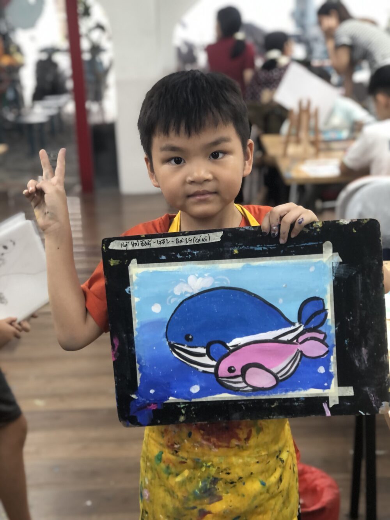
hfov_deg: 25.7
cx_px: 195
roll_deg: +3.7
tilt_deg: -16.6
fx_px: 856
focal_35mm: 57
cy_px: 260
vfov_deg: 33.8
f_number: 2.8
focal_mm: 6.6
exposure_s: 1/33
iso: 64
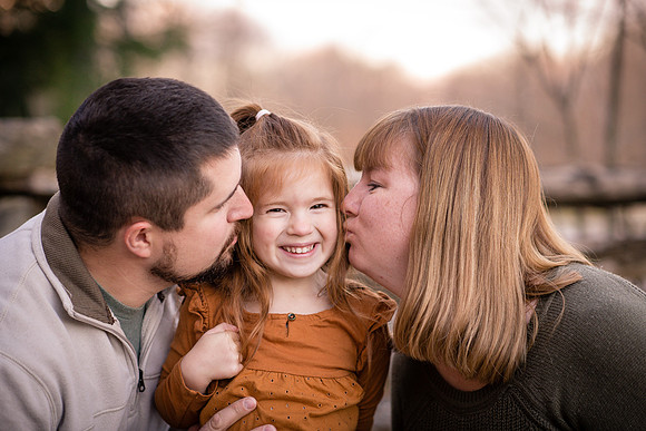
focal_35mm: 85
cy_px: 216
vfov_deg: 16.1
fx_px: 1526
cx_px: 323
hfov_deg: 23.9
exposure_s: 1/250
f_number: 2.5
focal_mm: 85
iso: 800
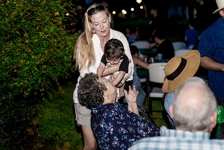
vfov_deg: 18.2
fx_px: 467
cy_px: 75
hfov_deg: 27.0
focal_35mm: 75
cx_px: 112
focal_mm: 75
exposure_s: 1/200
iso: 2000
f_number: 3.2
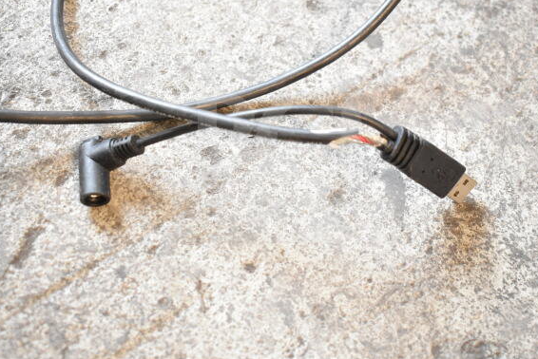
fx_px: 845
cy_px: 168
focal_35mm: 57
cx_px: 279
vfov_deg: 24.0
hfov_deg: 35.3
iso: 2200
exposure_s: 1/60
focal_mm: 35
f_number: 4.5
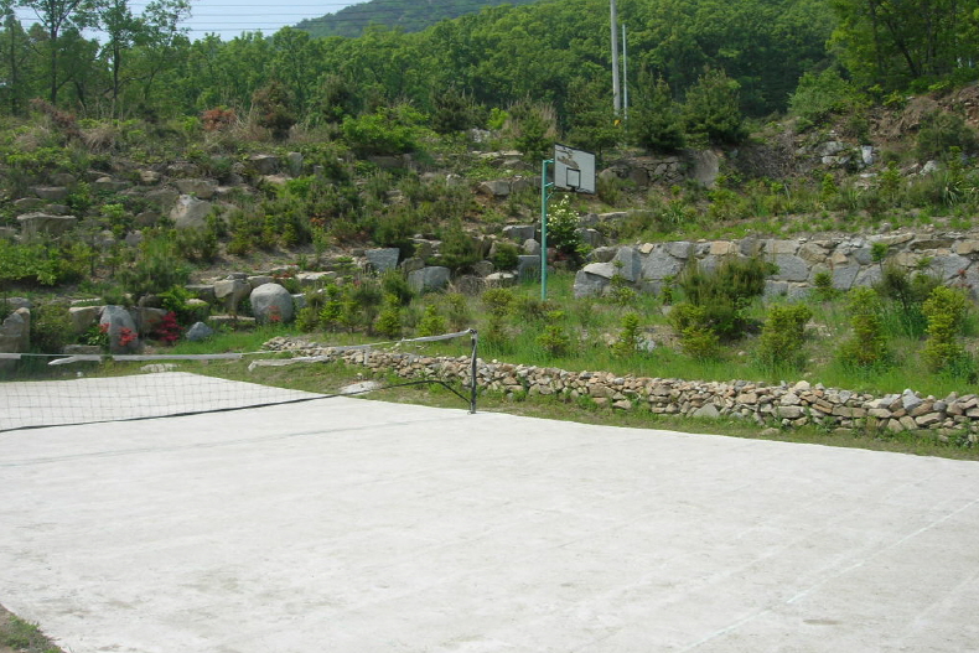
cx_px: 486
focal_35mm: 40
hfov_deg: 48.5
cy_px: 306
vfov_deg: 33.4
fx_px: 1088
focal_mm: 7.8
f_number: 4.8
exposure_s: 1/607
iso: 64
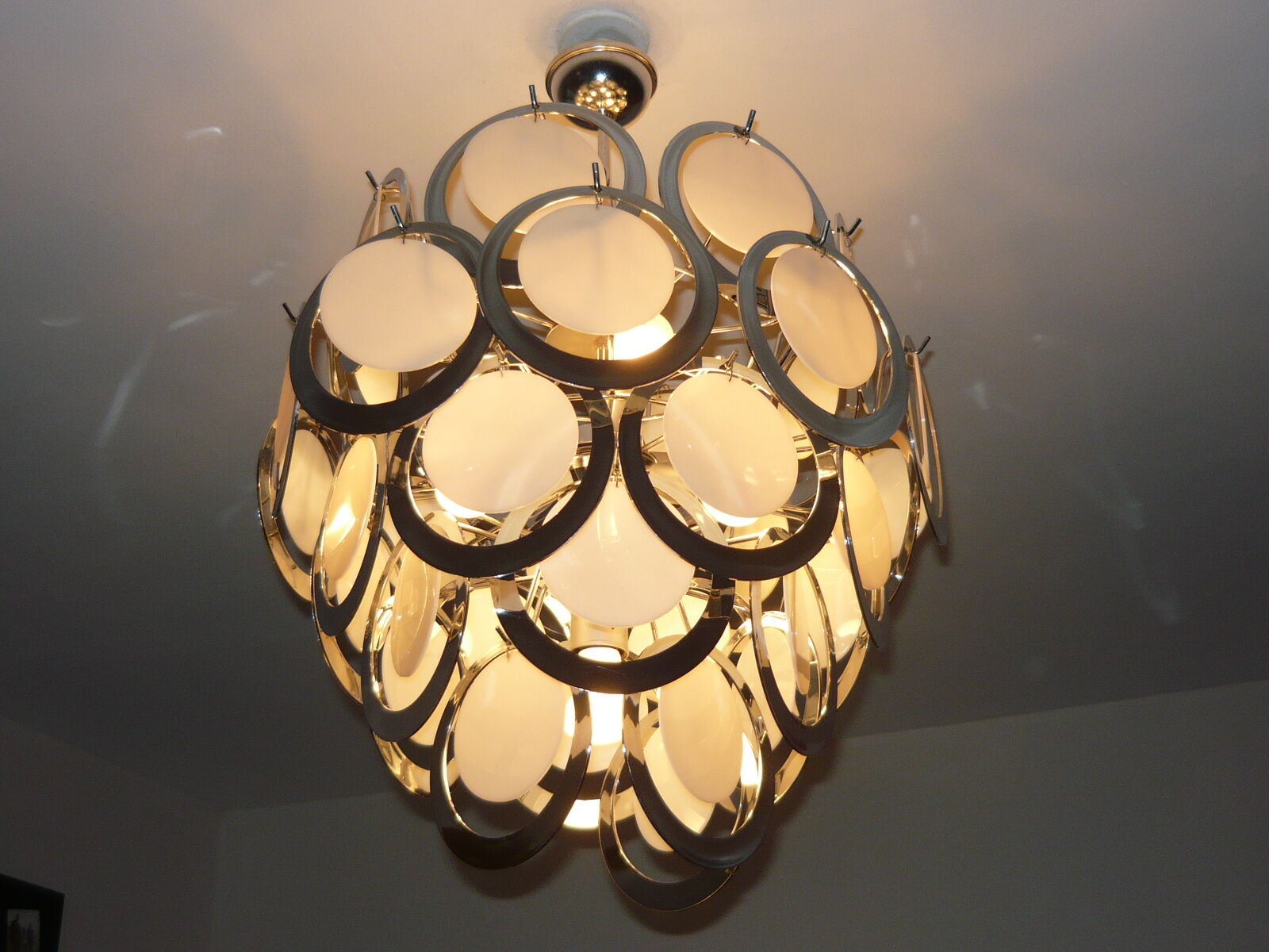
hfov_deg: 46.8
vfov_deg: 36.0
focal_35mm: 40
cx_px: 634
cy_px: 476
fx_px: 1466
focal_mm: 5.5
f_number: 2.8
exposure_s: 1/160
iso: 100
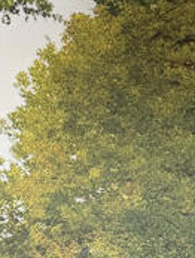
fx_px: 1056
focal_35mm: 141
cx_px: -314
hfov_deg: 9.2
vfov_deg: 12.4
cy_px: 507
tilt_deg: -3.8
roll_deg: -1.2
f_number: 1.78
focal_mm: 6.76
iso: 100
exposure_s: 1/60
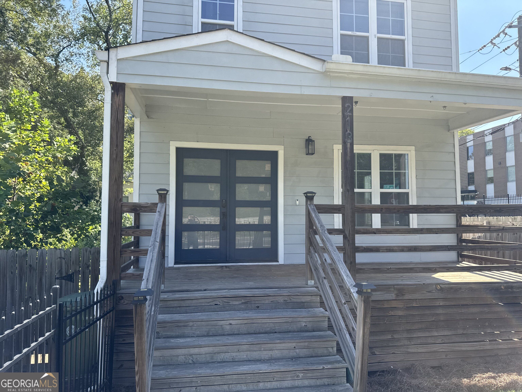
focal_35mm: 24
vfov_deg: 56.8
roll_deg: -0.8
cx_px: 261
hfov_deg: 71.6
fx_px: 362
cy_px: 196
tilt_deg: +1.7
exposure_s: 1/1261
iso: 80
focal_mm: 6.76
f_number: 1.78
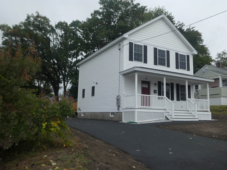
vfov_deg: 45.4
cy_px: 85
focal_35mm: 31
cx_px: 114
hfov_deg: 58.4
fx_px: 203
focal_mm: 5.4
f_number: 3.5
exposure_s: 1/640
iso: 80
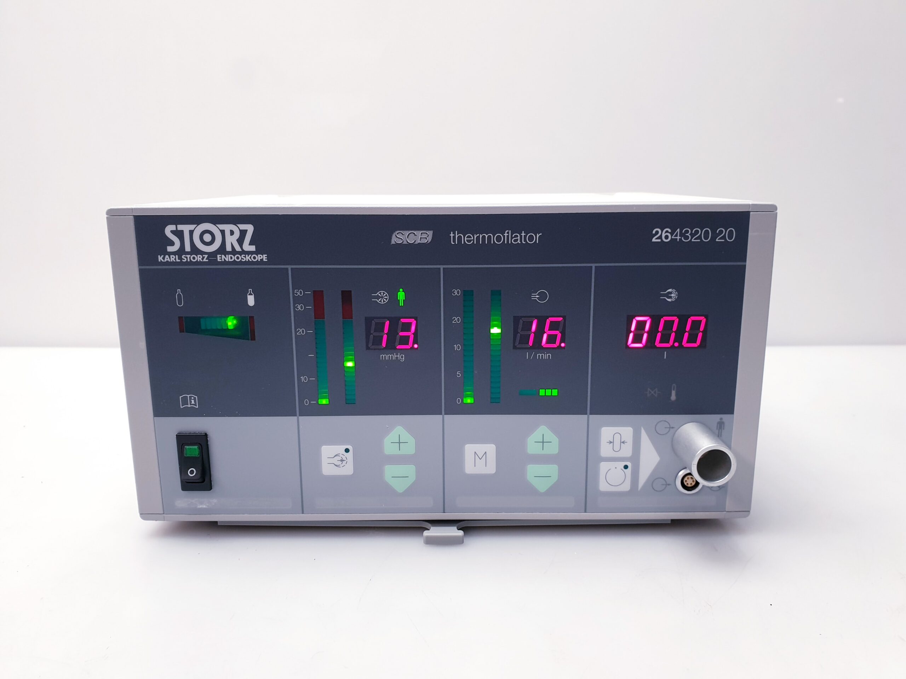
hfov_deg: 67.3
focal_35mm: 26
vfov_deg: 53.1
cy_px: 340
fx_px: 680
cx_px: 453
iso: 100
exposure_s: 1/50
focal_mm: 4.3
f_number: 2.4
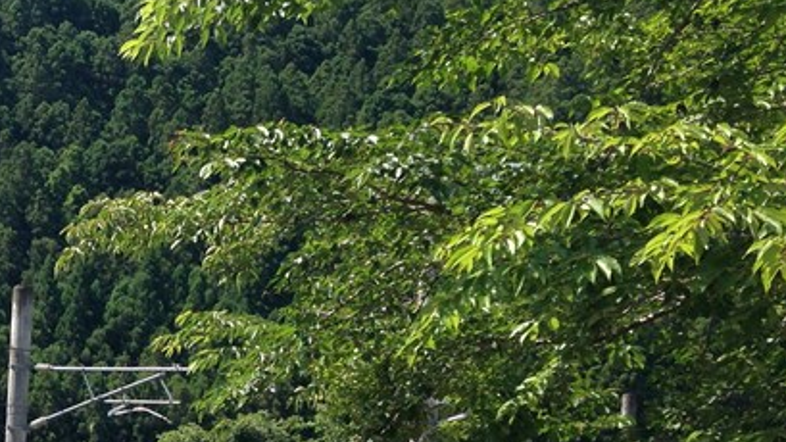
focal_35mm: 90
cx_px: -169
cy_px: 455
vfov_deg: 13.2
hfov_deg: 21.8
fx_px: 1876
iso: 50
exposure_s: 1/686
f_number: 2.4
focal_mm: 4.12
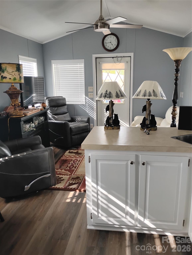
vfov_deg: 63.4
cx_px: 96
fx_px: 207
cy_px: 128
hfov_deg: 49.8
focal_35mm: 28
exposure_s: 1/60
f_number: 1.8
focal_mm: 4.26
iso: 438
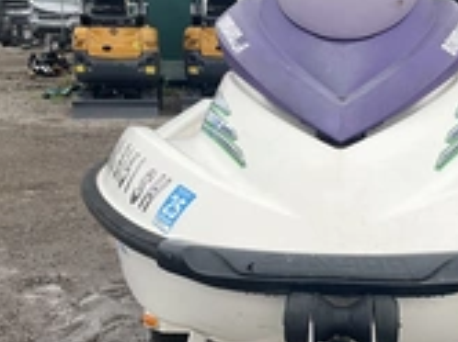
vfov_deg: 20.8
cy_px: 243
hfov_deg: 27.7
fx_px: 925
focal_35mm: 70
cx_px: 279
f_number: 1.8
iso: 25
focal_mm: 3
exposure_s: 1/529
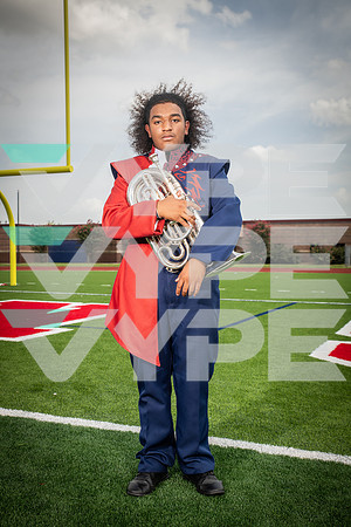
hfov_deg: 33.4
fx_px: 585
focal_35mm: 40
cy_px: 264
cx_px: 176
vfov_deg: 48.5
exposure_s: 1/400
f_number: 7.1
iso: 125
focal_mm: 40
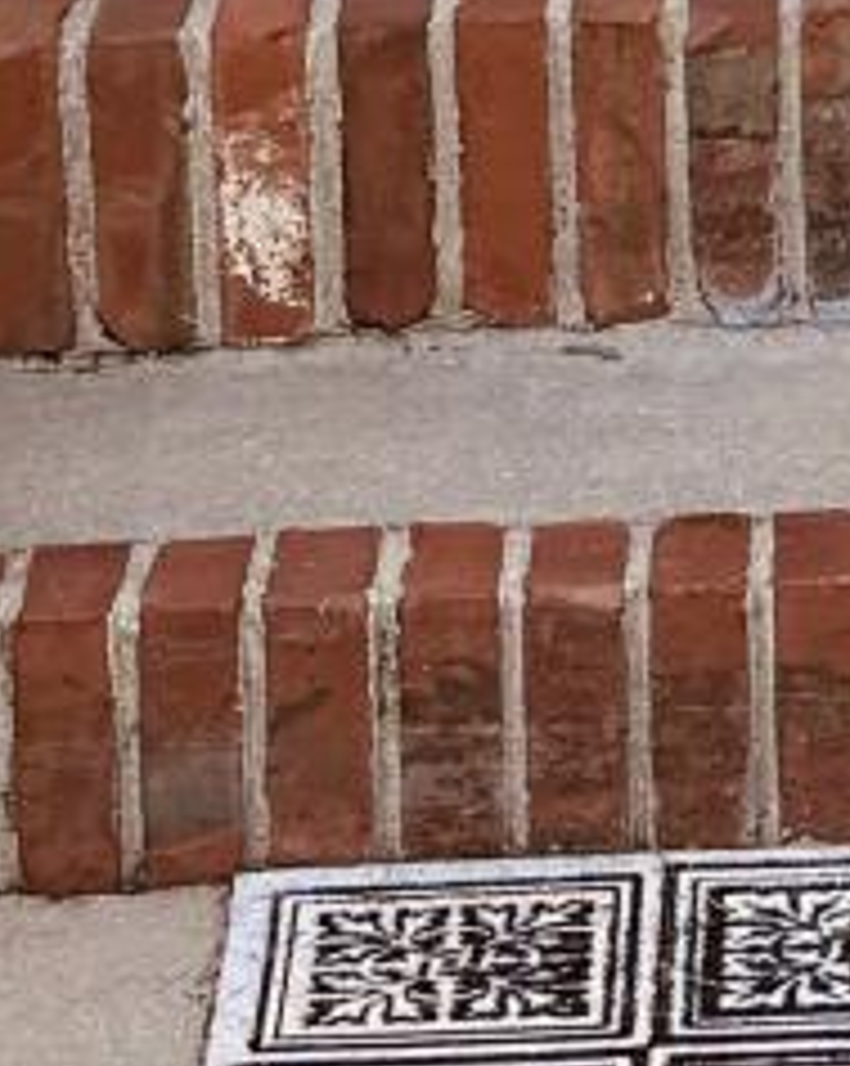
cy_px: -1417
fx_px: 6238
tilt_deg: -8.8
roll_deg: +0.6
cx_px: 1313
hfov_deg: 7.6
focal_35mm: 198
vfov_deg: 8.9
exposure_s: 1/651
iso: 80
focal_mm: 6.76
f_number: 1.78
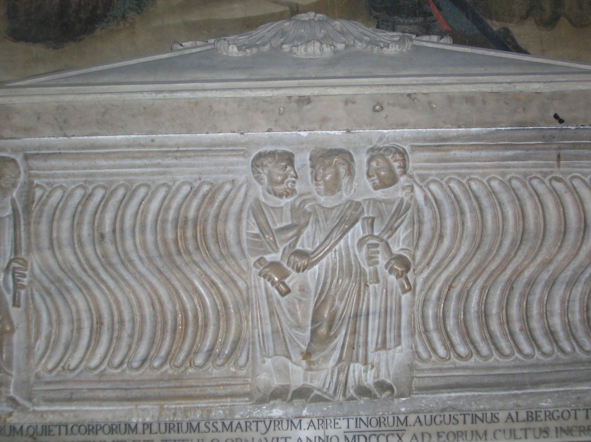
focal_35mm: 50
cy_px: 221
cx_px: 296
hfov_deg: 38.2
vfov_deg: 29.1
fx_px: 853
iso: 109
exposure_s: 1/60.1
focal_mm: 8.4
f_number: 3.3
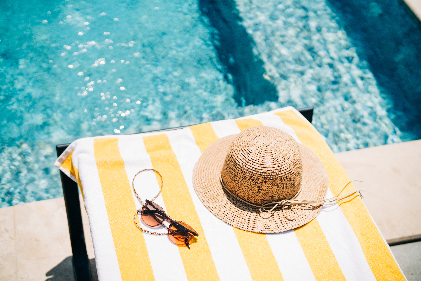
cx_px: 210
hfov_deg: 39.6
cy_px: 140
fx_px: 585
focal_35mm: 50
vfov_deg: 27.0
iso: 160
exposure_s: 1/8000
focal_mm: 50
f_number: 2.2
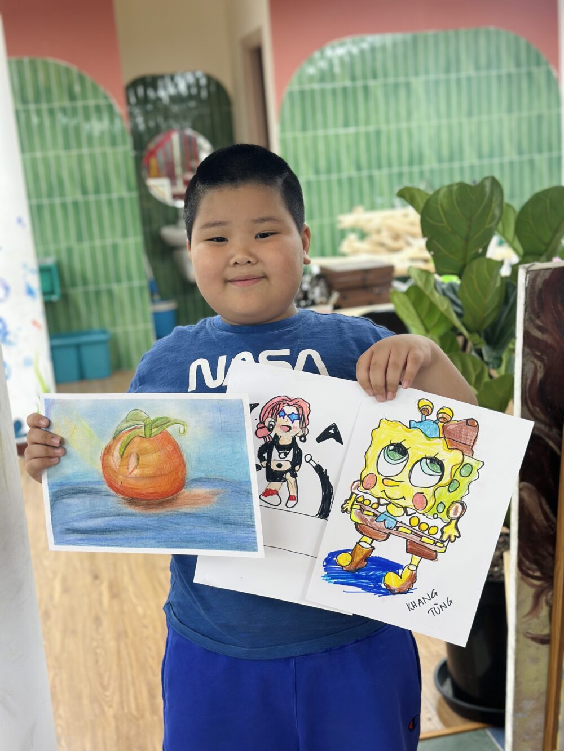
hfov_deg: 30.3
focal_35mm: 48
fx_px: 1043
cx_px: 282
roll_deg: +4.7
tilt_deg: -11.5
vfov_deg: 39.7
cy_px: 376
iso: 100
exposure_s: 1/100
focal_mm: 6.86
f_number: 1.78
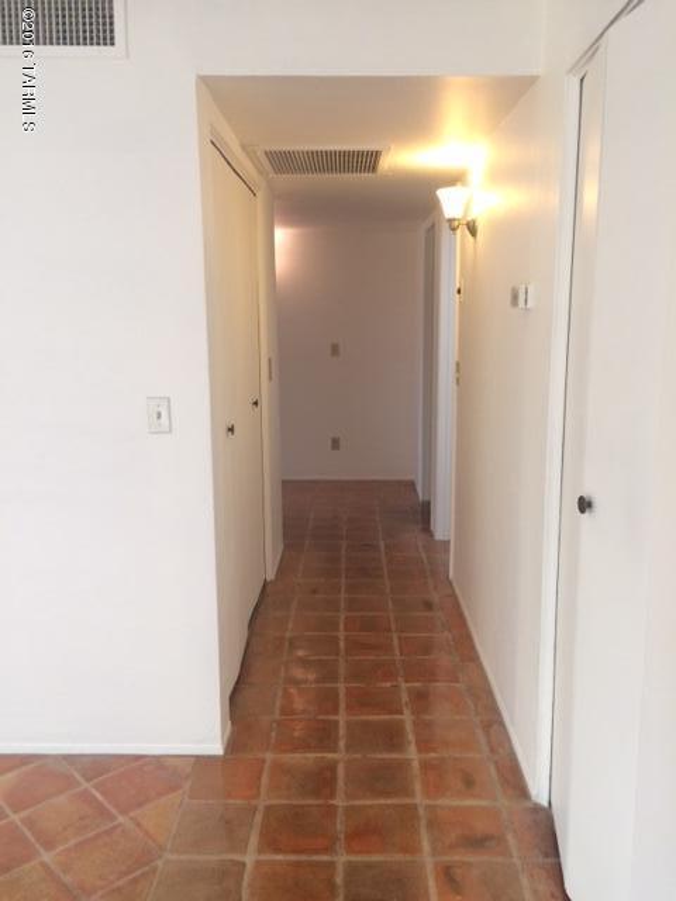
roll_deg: +2.2
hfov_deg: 48.2
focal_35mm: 29
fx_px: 755
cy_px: 450
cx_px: 338
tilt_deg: -9.4
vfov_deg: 61.7
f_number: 2.2
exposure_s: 1/30
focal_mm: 4.15
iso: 64
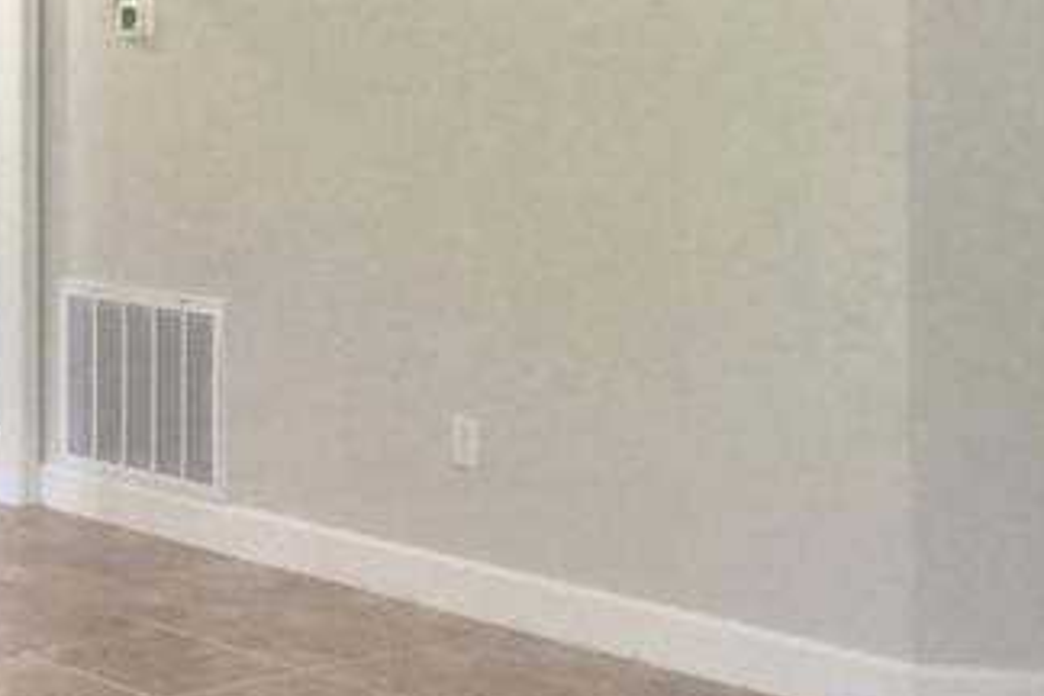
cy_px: -39
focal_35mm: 74
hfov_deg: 24.7
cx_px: -206
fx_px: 2146
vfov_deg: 17.9
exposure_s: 1/80
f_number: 4.5
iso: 400
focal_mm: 10
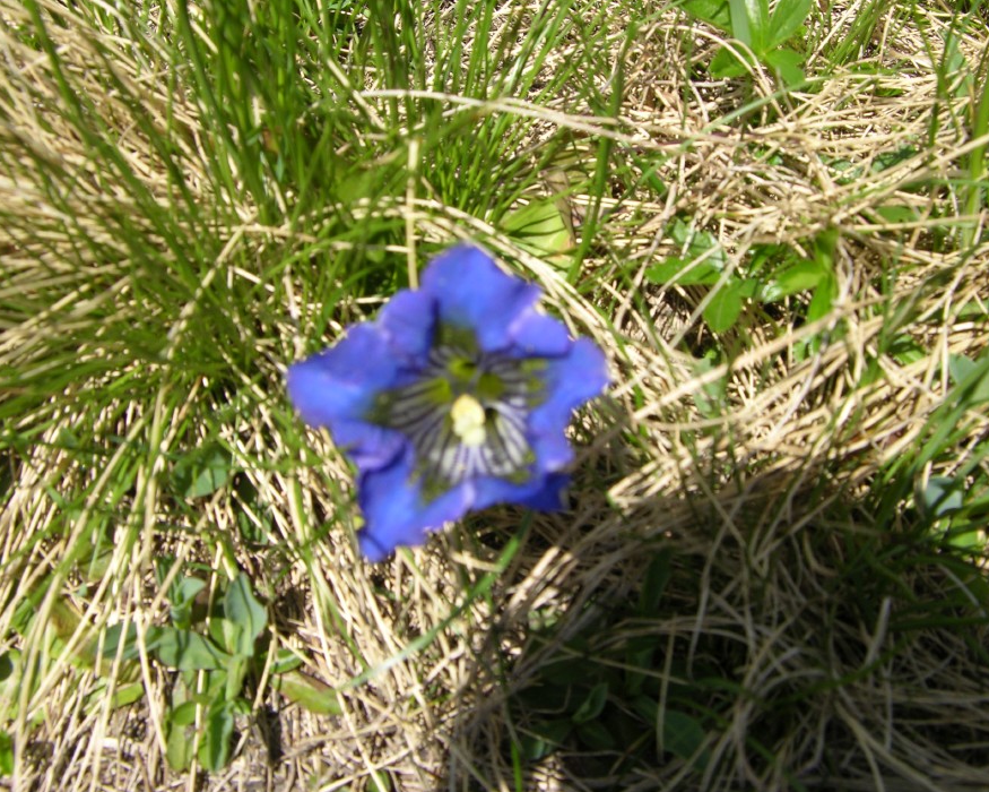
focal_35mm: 40
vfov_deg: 37.3
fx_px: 1171
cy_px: 361
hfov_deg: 45.8
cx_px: 495
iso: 50
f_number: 5.6
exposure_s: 1/184
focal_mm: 8.9
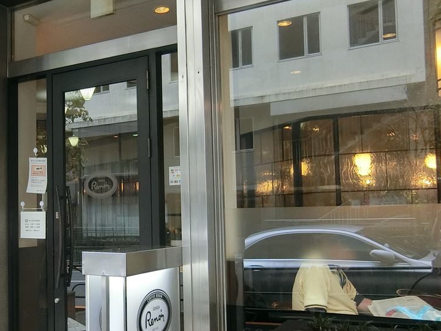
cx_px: 91
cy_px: 189
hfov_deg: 43.7
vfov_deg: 35.1
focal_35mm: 41
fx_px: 522
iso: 160
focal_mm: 4.06
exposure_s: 1/125
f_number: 2.7
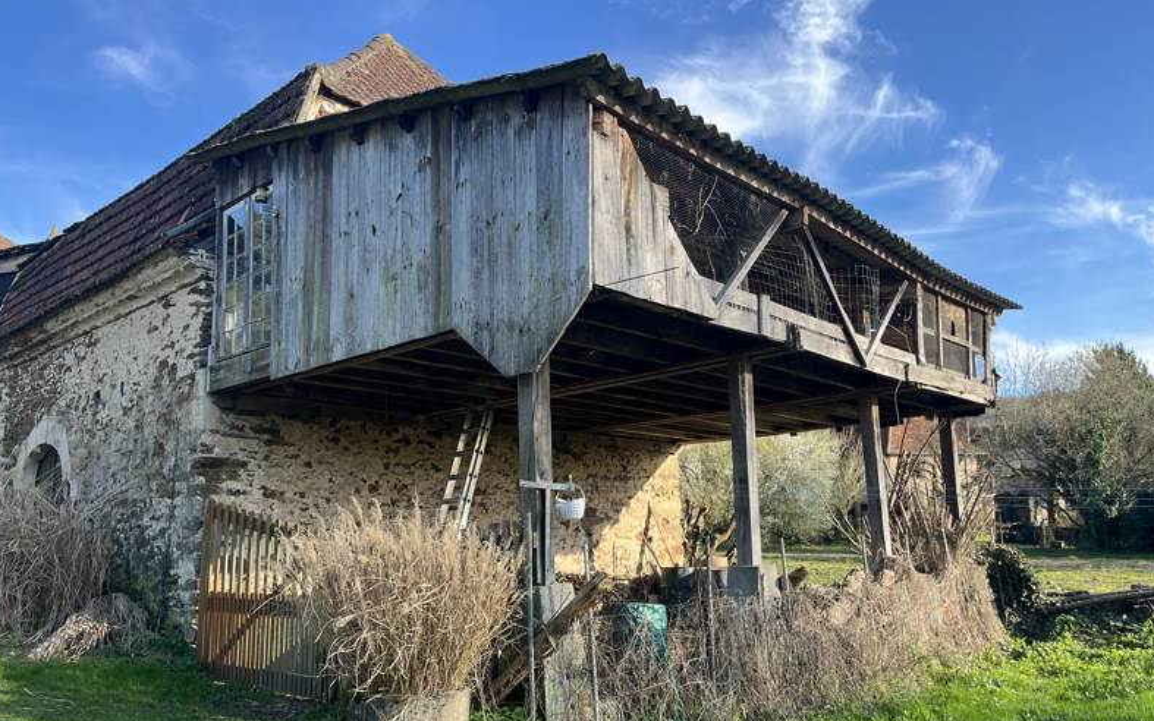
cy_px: 426
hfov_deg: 66.5
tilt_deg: +8.6
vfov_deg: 44.4
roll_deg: +2.7
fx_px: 881
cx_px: 573
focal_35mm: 28
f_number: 1.6
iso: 50
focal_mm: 5.1
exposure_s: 1/696
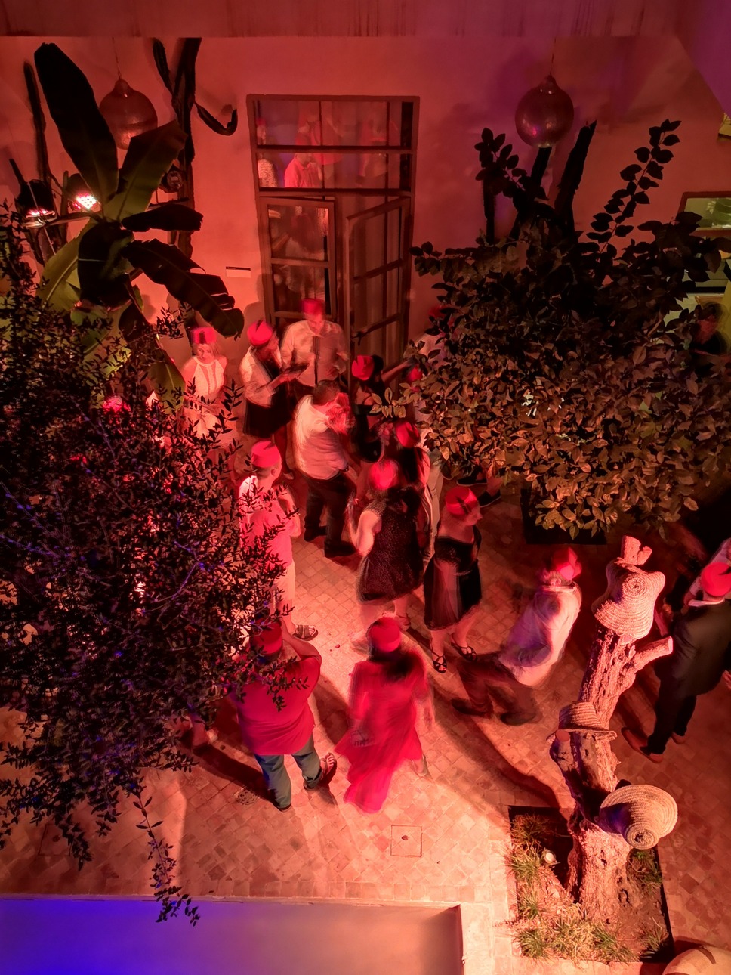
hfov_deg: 45.5
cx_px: 366
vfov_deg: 58.3
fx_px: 873
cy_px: 488
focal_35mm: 31
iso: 400
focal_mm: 3.95
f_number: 1.8
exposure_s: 4
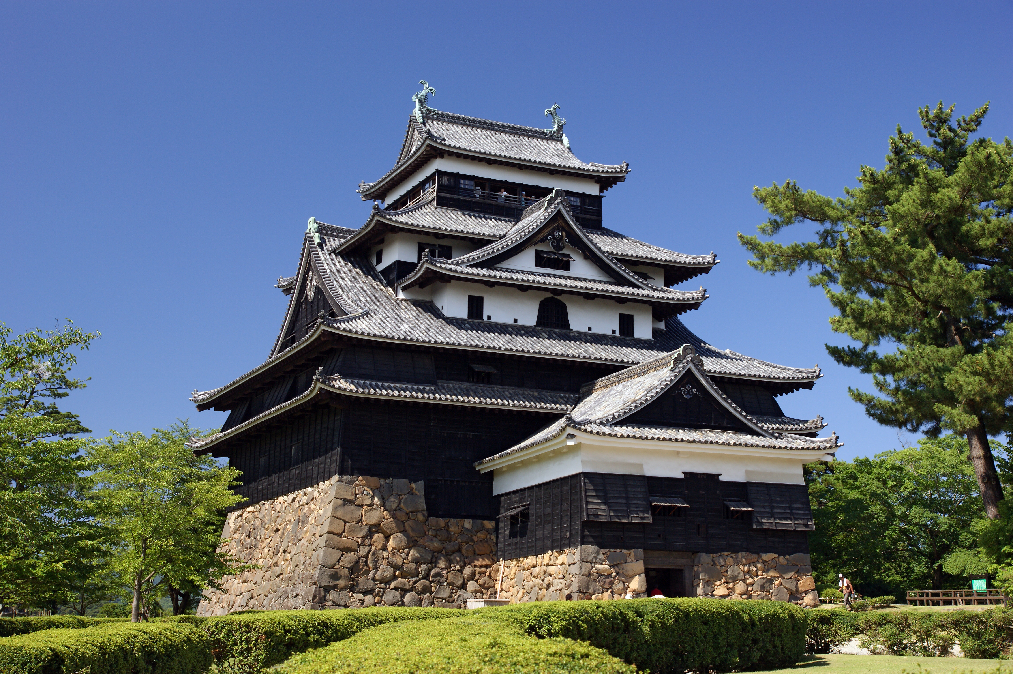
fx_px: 1476
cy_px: 337
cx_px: 506
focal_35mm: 52
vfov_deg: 25.7
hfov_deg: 37.9
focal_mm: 35
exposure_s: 1/60
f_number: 8
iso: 160
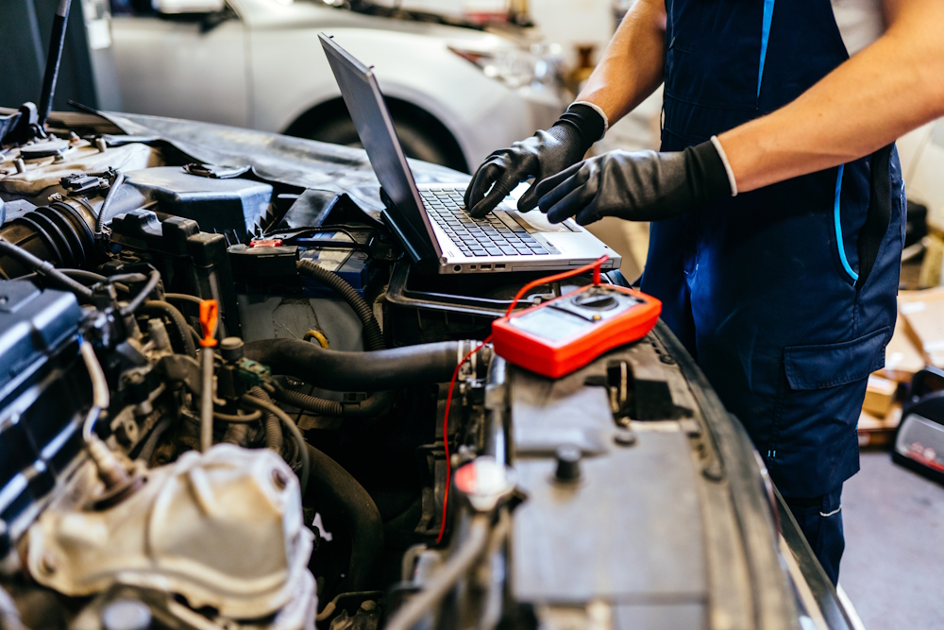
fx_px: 918
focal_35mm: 35
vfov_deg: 37.9
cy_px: 315
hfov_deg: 54.4
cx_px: 472
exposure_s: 1/320
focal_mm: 35
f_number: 1.8
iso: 640
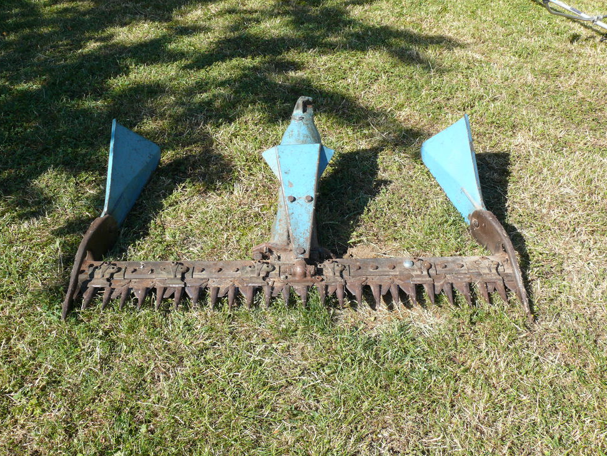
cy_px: 228
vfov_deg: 39.7
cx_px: 303
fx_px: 631
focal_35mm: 36
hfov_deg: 51.4
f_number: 5.6
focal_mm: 7.5
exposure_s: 1/250
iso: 100
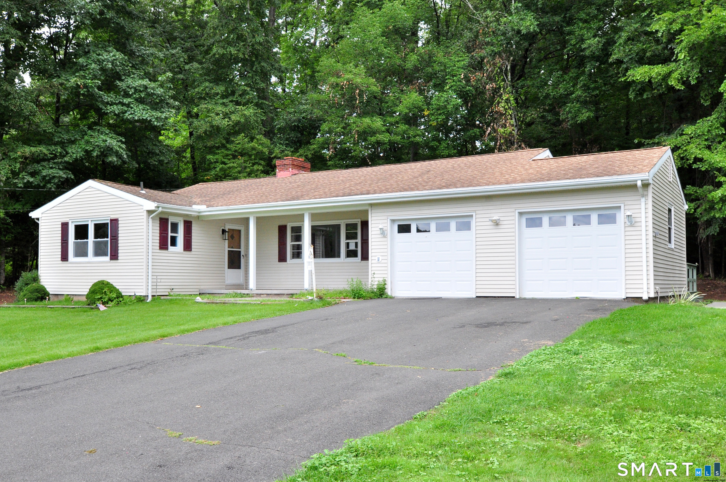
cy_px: 241
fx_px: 604
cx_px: 363
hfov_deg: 62.0
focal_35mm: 30
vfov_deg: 43.5
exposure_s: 1/400
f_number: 8
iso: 800
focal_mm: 20
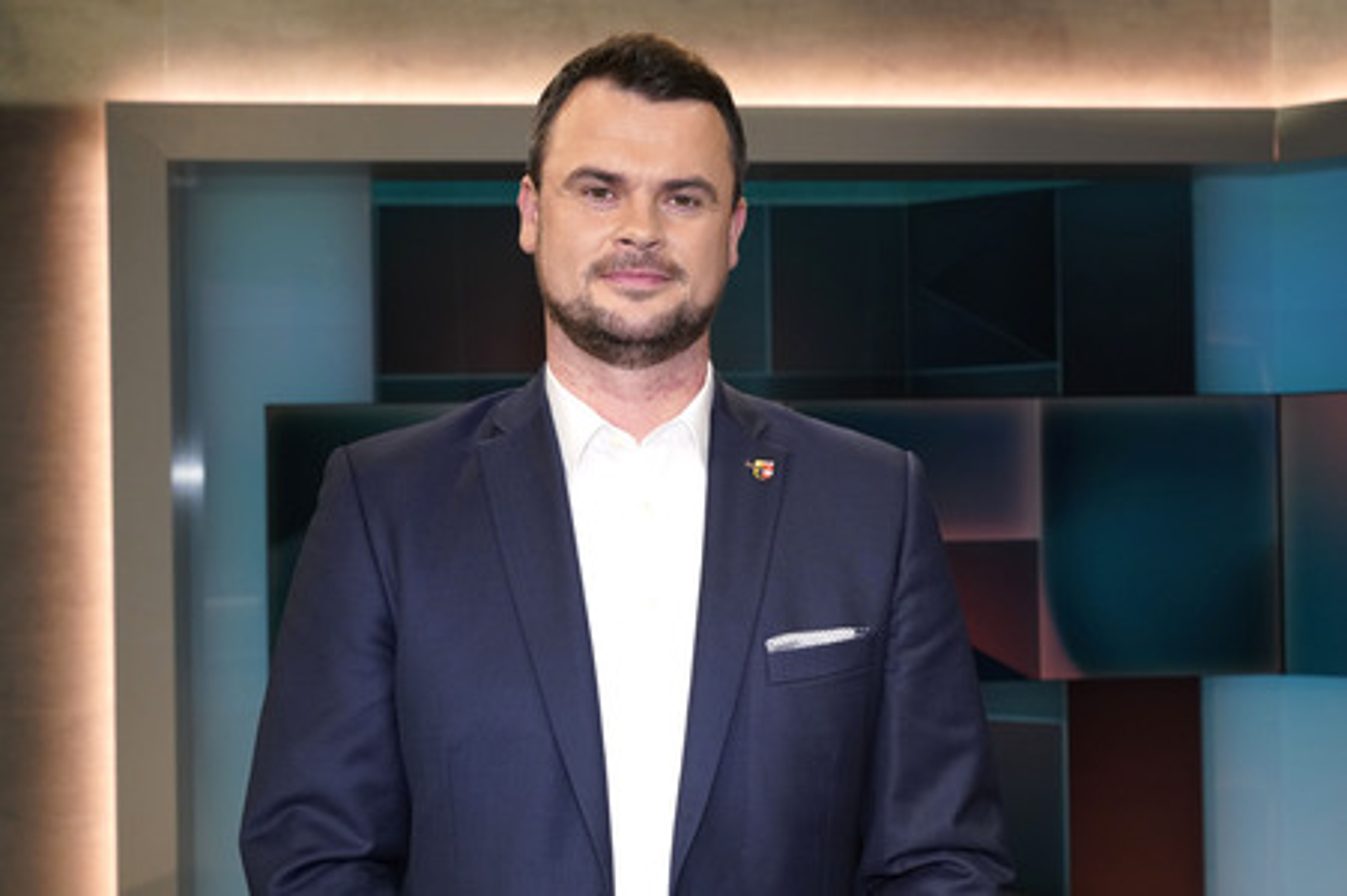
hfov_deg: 47.4
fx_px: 1533
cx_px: 674
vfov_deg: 32.6
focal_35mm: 41
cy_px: 448
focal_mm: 41
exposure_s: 1/160
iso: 2000
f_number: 5
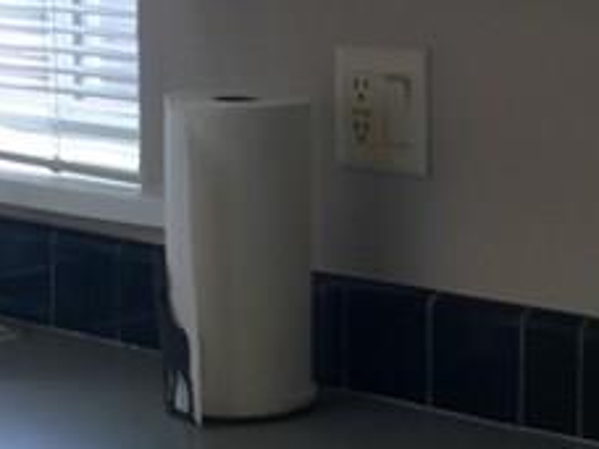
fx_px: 2250
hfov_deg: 15.1
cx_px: 456
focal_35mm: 130
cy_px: 328
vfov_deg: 11.4
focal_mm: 4.15
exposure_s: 1/295
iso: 32
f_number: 2.2
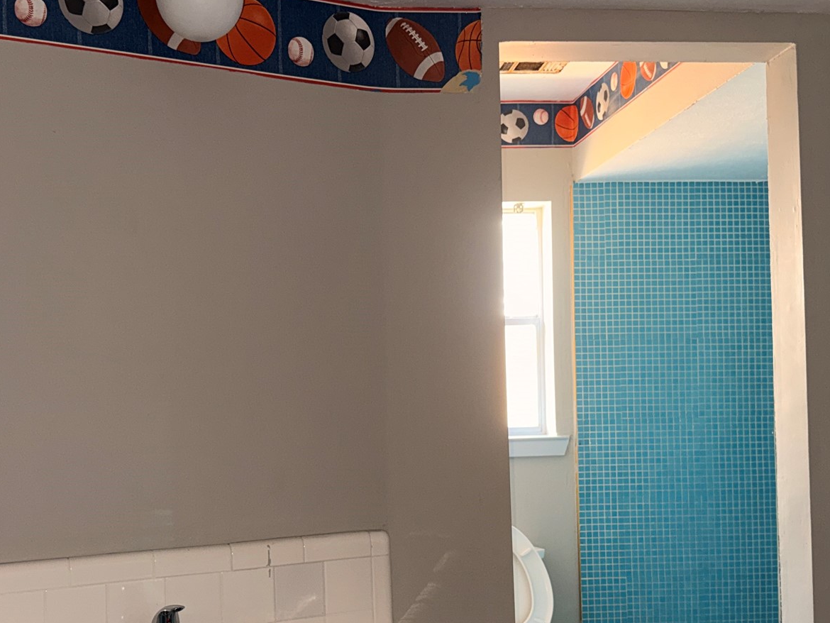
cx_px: 348
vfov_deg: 34.1
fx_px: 1007
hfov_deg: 44.6
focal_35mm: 42
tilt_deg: +0.9
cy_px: 412
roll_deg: +1.4
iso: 100
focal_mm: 6.76
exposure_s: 1/17
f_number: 1.78
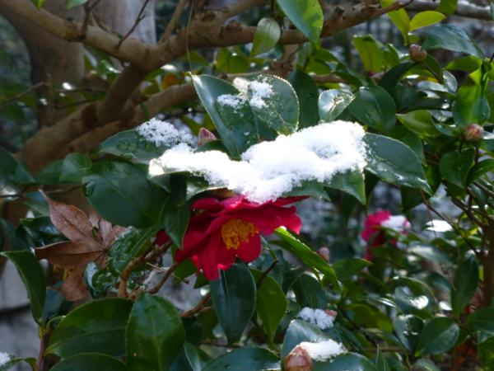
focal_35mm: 122
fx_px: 1741
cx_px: 247
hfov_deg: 16.1
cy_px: 186
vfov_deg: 12.1
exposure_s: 1/80
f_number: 5.4
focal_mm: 21.8
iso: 100
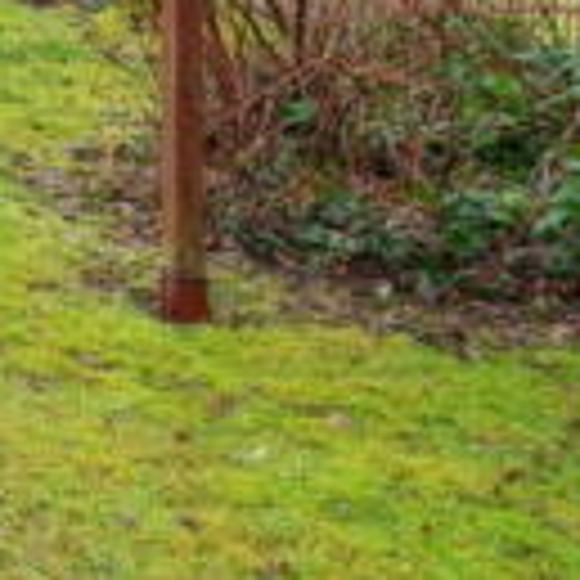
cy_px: -38
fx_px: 1308
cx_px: -553
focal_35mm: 69
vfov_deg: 23.6
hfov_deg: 18.0
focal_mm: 16
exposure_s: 1/40
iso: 640
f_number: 13
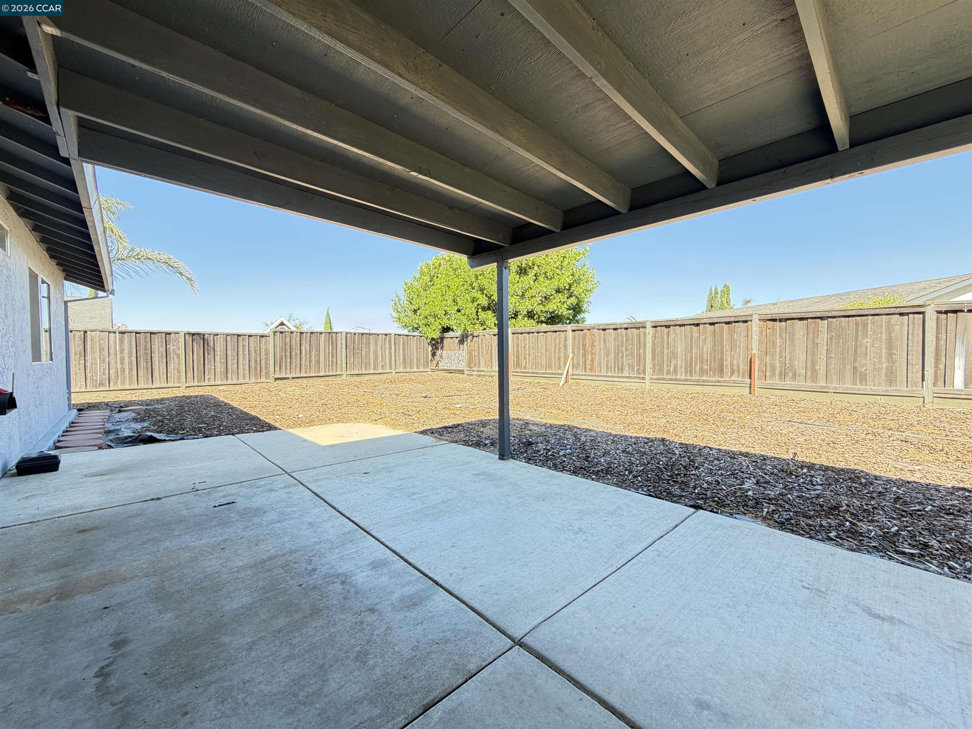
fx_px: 393
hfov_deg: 102.1
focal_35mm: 14
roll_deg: +0.5
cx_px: 486
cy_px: 364
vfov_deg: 85.7
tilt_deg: -0.9
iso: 100
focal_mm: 2.22
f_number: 2.2
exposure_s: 1/121
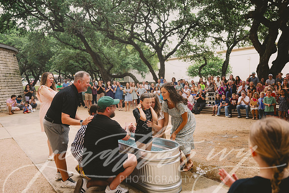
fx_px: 233
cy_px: 96
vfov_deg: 45.0
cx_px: 144
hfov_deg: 63.6
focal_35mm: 29
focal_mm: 29
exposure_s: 1/500
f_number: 2.8
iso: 250
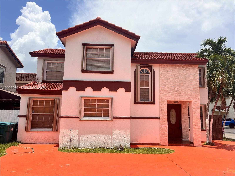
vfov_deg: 48.2
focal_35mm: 29
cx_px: 118
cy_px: 88
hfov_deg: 61.7
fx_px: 197
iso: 100
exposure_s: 1/9434
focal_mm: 6.86
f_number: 1.78
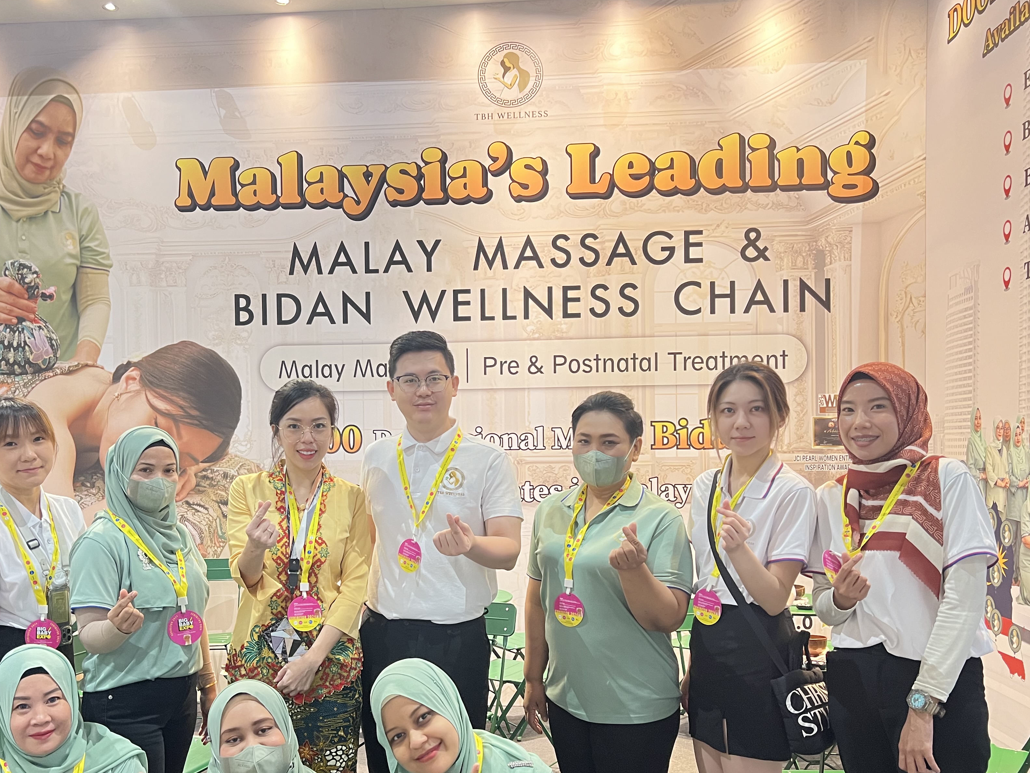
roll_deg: +0.6
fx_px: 982
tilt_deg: -0.5
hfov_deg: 55.0
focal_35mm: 33
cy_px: 466
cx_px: 421
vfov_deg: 42.7
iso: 250
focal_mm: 5.7
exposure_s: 1/50
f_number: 1.5
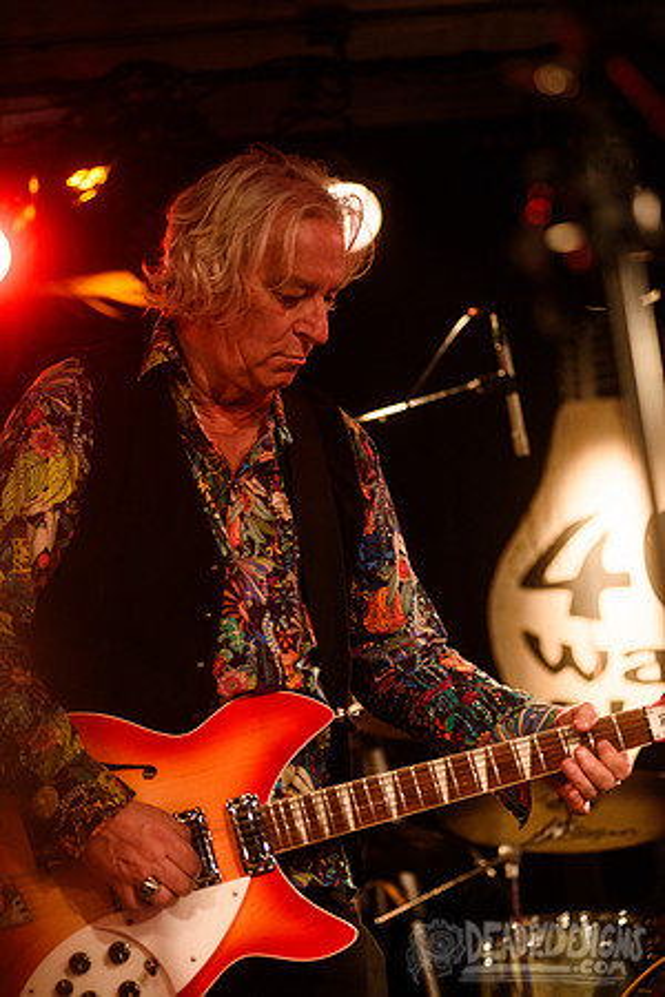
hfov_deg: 17.1
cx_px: 332
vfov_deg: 25.4
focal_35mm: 80
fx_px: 2216
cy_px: 498
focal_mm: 80
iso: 2500
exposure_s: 1/160
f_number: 3.2
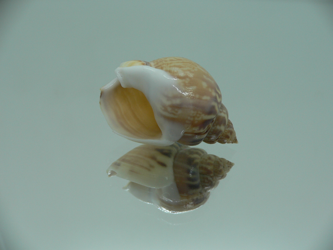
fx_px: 337
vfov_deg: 40.7
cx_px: 166
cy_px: 125
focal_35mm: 35
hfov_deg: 52.6
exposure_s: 1/60
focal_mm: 4.6
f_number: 2.8
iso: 80
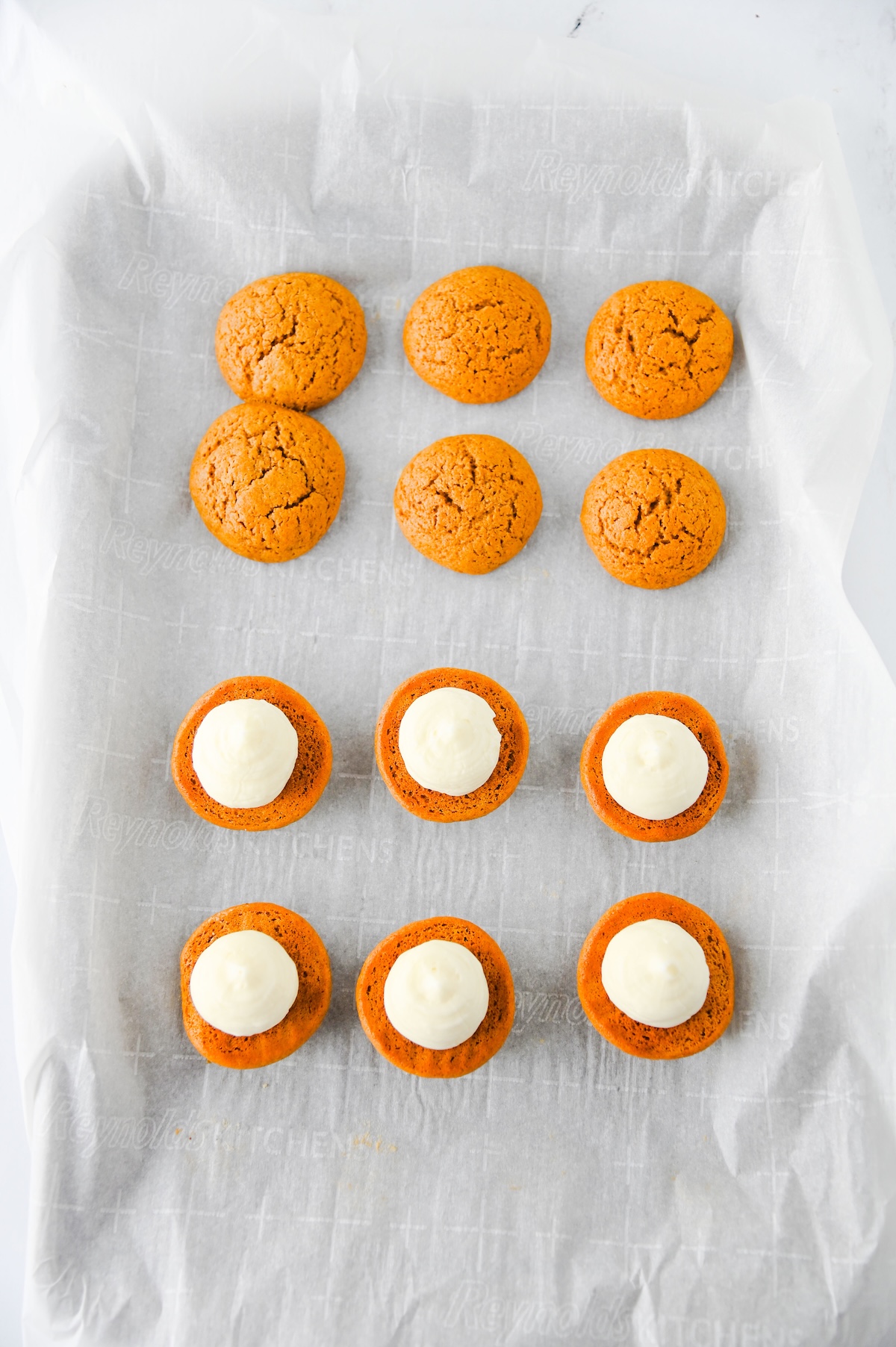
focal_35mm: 52
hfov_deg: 26.0
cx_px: 448
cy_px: 674
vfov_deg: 38.2
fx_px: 1944
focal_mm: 52
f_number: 4
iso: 320
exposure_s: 1/125
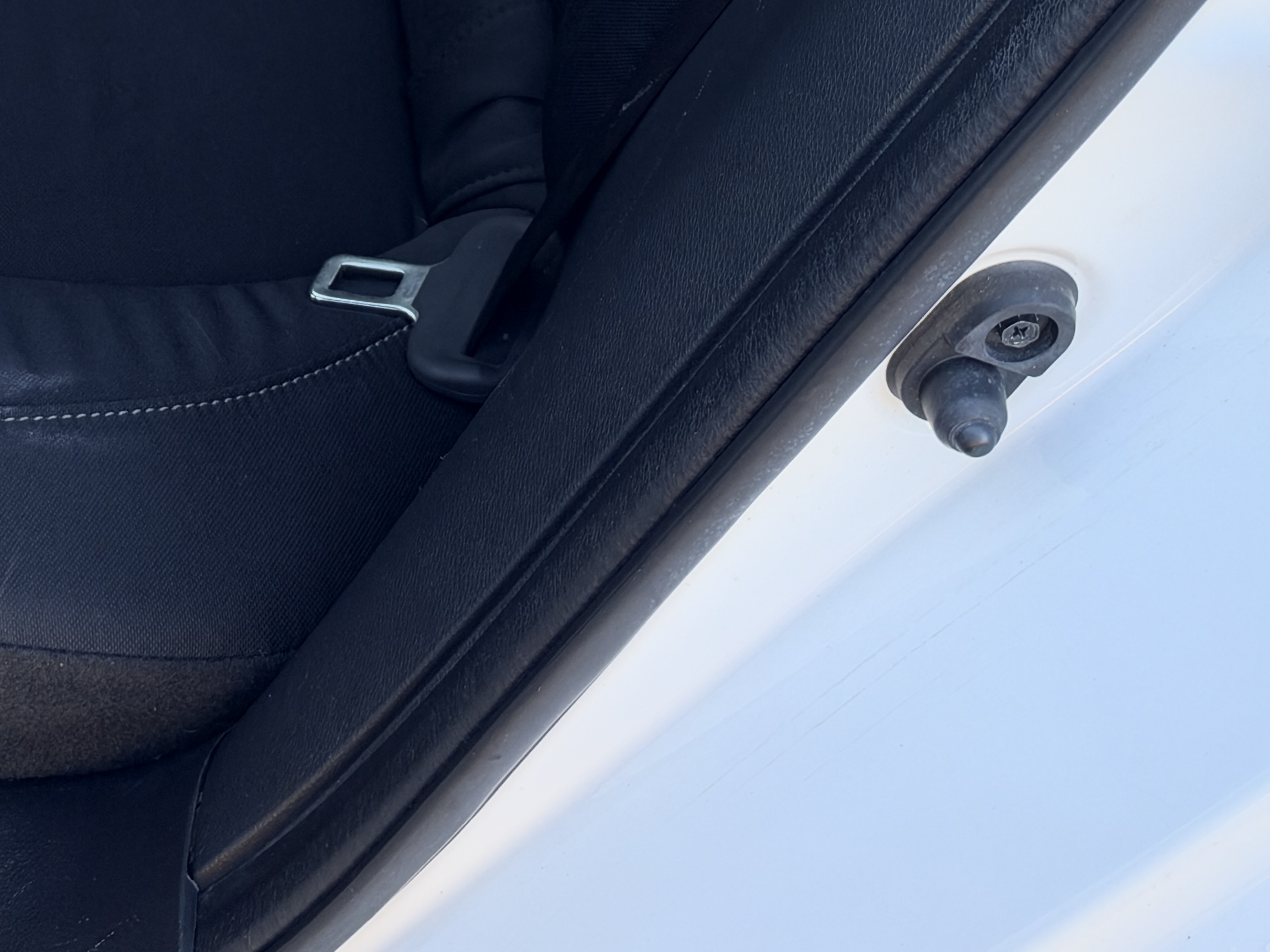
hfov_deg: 23.1
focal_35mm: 84
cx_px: 369
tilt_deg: -39.9
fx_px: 3082
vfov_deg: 15.8
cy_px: -558
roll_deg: -4.6
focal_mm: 6.93
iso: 80
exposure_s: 1/121
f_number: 1.8
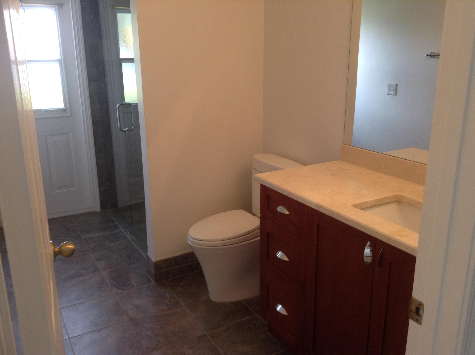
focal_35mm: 33
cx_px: 238
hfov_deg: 55.4
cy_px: 178
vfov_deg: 42.8
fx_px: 452
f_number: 2.4
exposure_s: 1/24
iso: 50
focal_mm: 3.3
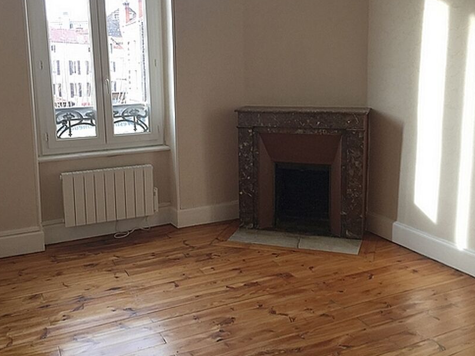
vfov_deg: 39.4
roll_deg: +1.2
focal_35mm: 36
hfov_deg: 51.3
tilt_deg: -7.1
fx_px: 494
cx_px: 222
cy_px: 138
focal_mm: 4.15
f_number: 2.2
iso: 32
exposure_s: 1/50
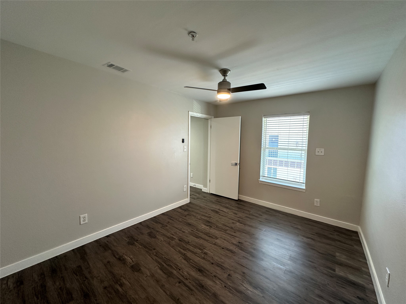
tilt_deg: -3.9
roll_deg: -0.9
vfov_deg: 85.7
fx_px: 164
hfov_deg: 102.1
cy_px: 152
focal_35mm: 14
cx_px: 203
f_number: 2.2
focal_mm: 2.22
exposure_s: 1/60
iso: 200
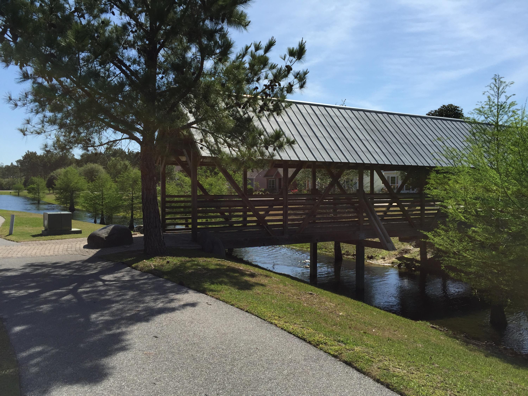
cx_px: 264
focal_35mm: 29
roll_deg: -1.1
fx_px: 442
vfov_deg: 48.2
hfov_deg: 61.7
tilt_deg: -3.1
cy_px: 198
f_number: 2.2
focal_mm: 4.15
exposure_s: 1/2475
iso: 32
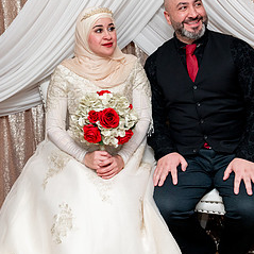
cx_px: 79
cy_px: 66
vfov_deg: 26.6
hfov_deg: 26.7
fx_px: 531
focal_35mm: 64
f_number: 2.8
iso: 1600
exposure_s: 1/160
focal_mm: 31
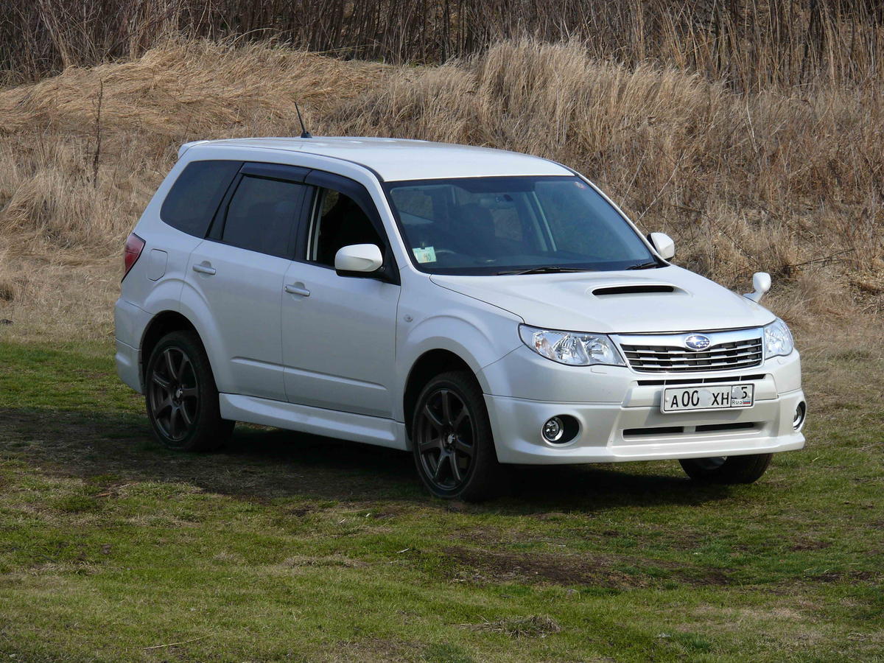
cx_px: 442
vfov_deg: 6.1
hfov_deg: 8.1
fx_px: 6231
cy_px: 332
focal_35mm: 244
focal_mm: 51.6
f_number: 5.6
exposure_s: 1/320
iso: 100
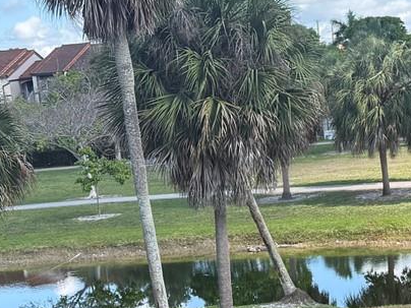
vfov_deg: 15.3
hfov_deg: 20.6
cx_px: 237
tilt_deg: -10.9
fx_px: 1128
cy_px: 312
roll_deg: +4.8
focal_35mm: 95
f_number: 1.78
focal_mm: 6.76
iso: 100
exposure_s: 1/1653
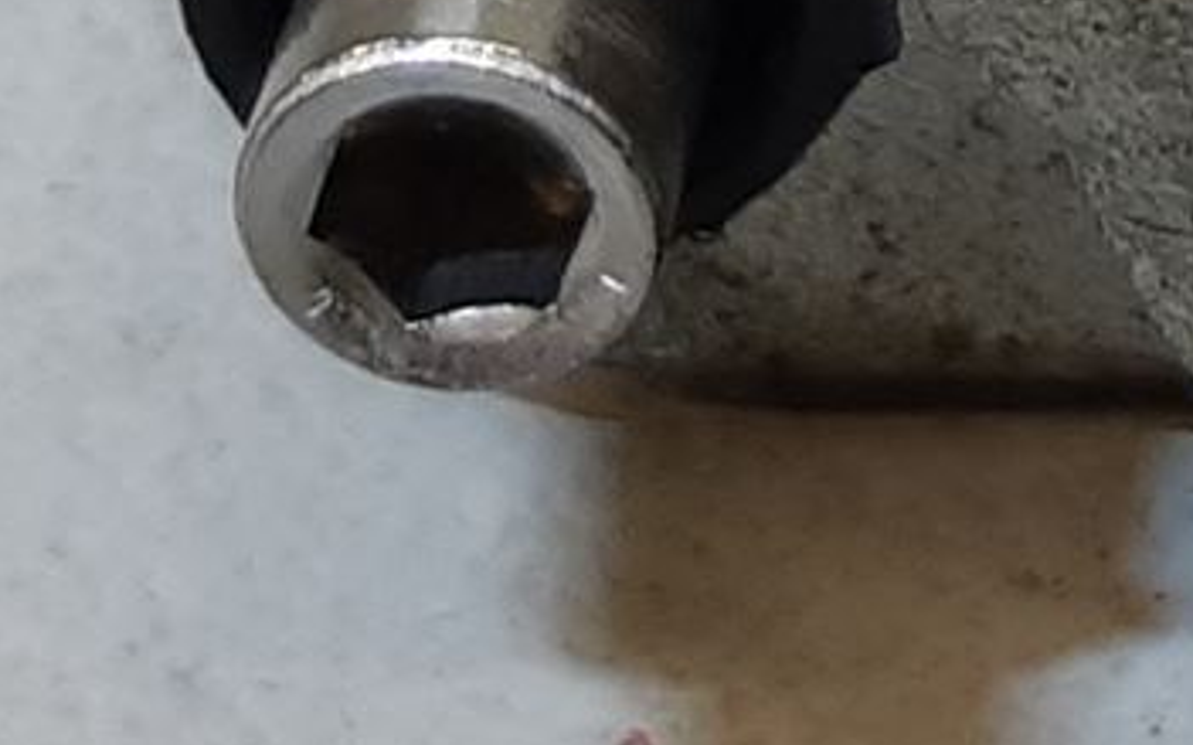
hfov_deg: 12.0
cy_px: -976
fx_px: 5232
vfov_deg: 7.6
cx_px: 2162
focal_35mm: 161
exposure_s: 1/50
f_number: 1.7
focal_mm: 3.93
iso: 50
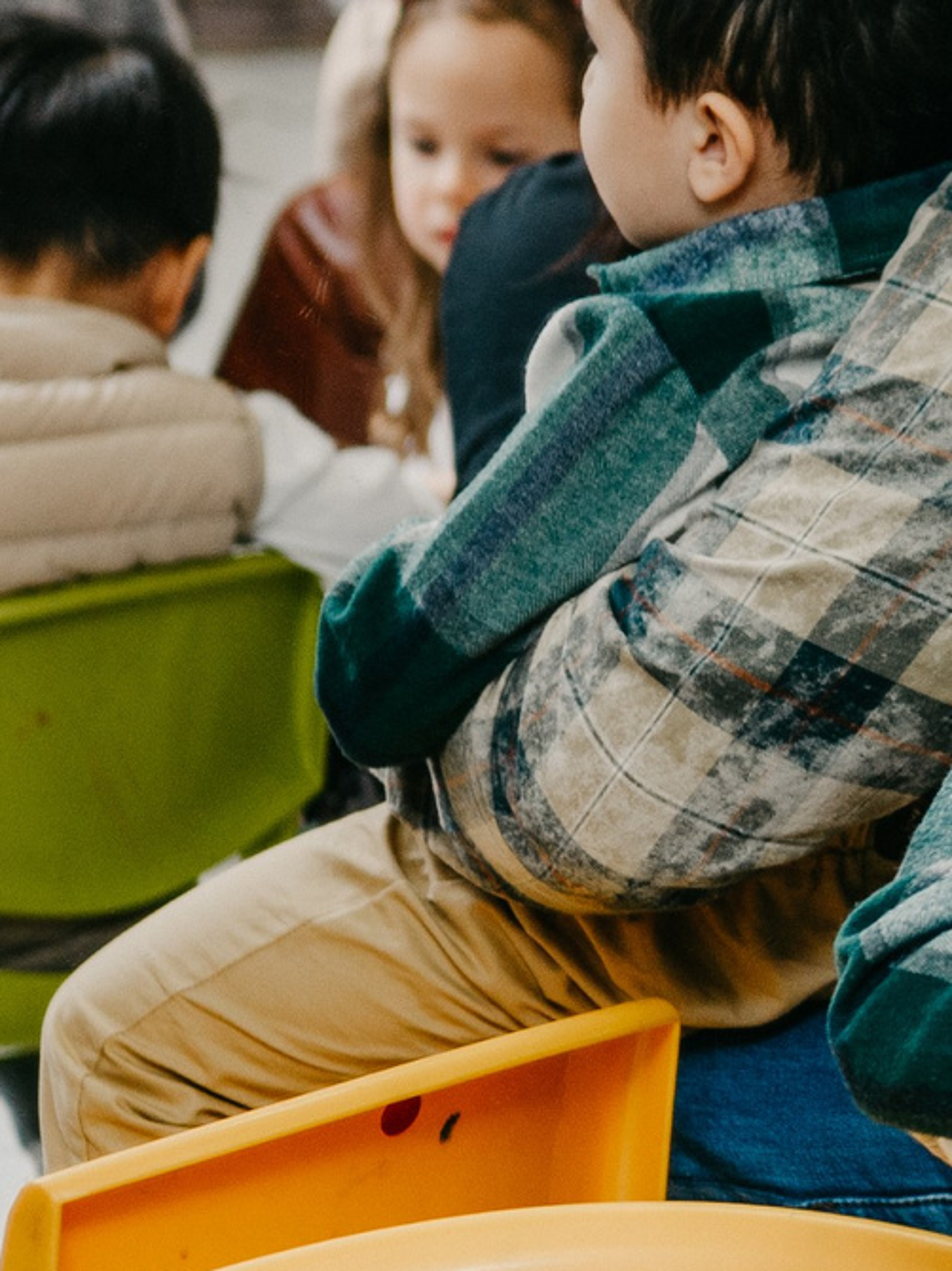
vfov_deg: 6.9
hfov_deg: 5.1
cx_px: 1678
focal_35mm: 285
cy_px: 94
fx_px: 10457
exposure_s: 1/160
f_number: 4
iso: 250
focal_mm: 70
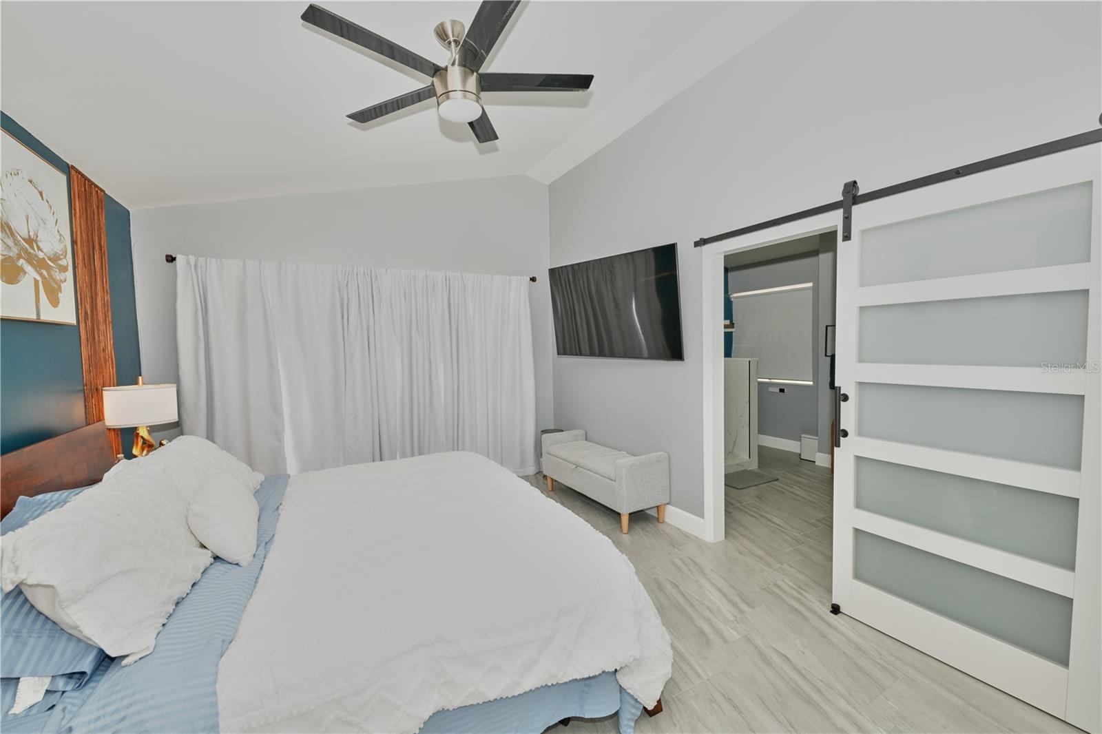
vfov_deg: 81.2
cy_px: 367
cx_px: 551
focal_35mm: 14
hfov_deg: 104.3
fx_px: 428
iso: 400
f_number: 4
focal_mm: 14
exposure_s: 1/200
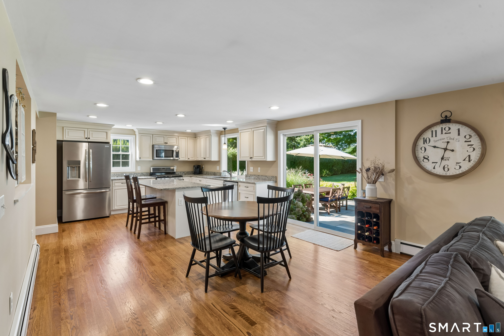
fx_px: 231
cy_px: 168
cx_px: 252
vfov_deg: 72.1
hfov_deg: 95.0
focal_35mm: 16
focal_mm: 16.5
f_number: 13
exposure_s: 1/6
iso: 400
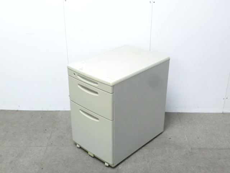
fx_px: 299
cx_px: 115
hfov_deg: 42.1
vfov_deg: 32.2
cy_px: 86
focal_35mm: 45
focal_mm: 8.2
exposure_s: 1/25
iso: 800
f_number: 4.3
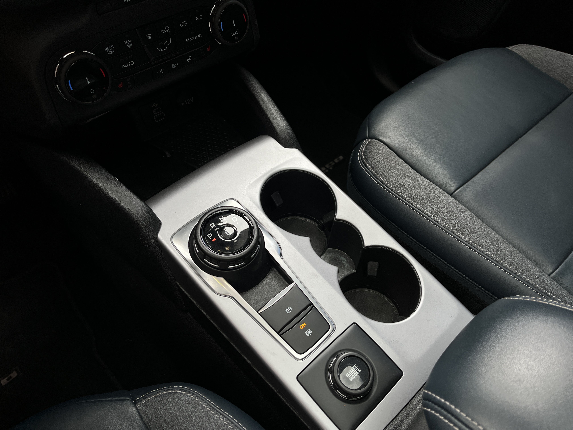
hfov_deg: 67.3
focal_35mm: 26
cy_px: 215
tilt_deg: -49.4
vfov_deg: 53.1
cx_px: 286
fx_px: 430
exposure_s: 1/373
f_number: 1.6
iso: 50
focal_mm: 5.1
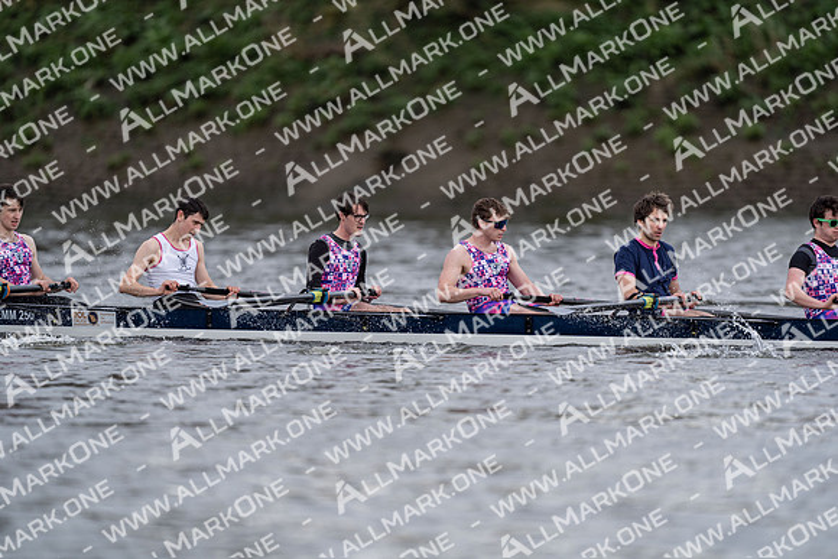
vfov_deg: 2.3
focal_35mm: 600
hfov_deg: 3.4
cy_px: 280
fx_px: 13969
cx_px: 419
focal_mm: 600
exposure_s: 1/1250
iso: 320
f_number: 4
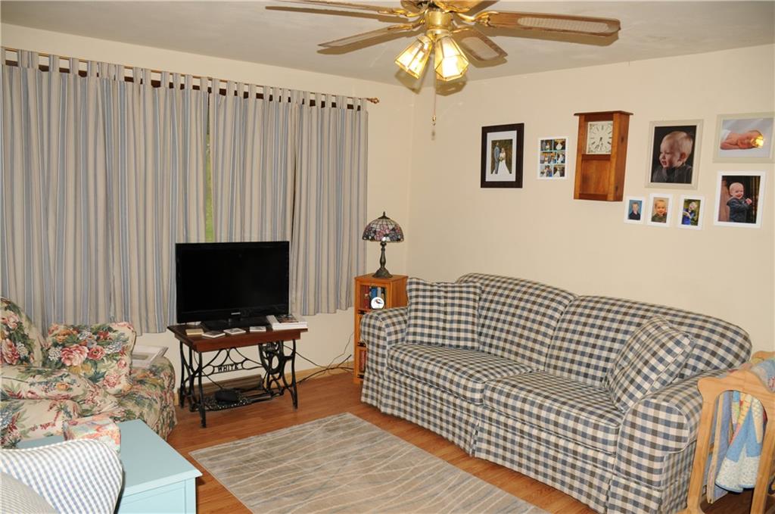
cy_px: 257
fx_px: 580
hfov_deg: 67.5
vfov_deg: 47.8
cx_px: 388
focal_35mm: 27
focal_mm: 18
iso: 200
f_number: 4
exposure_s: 1/125
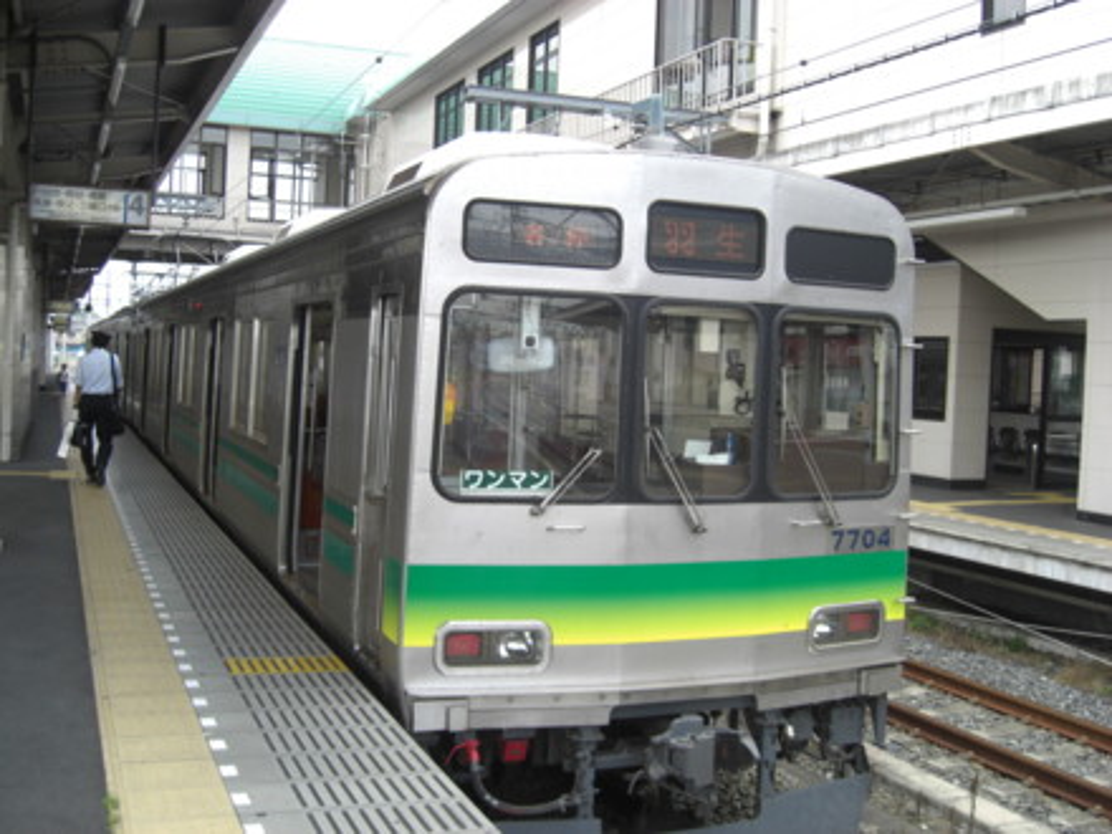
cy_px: 417
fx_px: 1221
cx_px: 556
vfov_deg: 37.7
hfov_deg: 49.0
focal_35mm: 38
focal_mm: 7.9
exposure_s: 1/320
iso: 80
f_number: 2.8
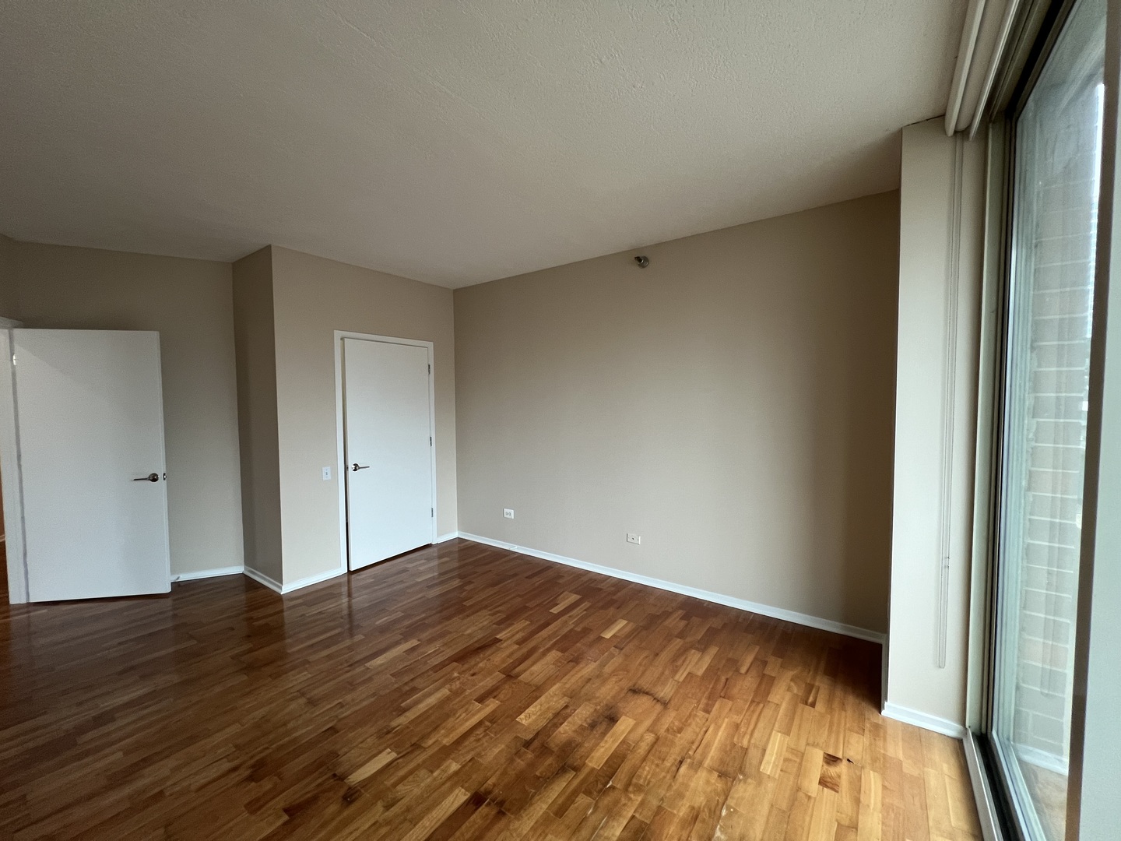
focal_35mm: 13
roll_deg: -0.1
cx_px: 560
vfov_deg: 89.9
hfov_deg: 106.2
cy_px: 420
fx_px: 421
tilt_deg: -3.4
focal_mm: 1.57
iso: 160
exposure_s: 1/60
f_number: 1.8
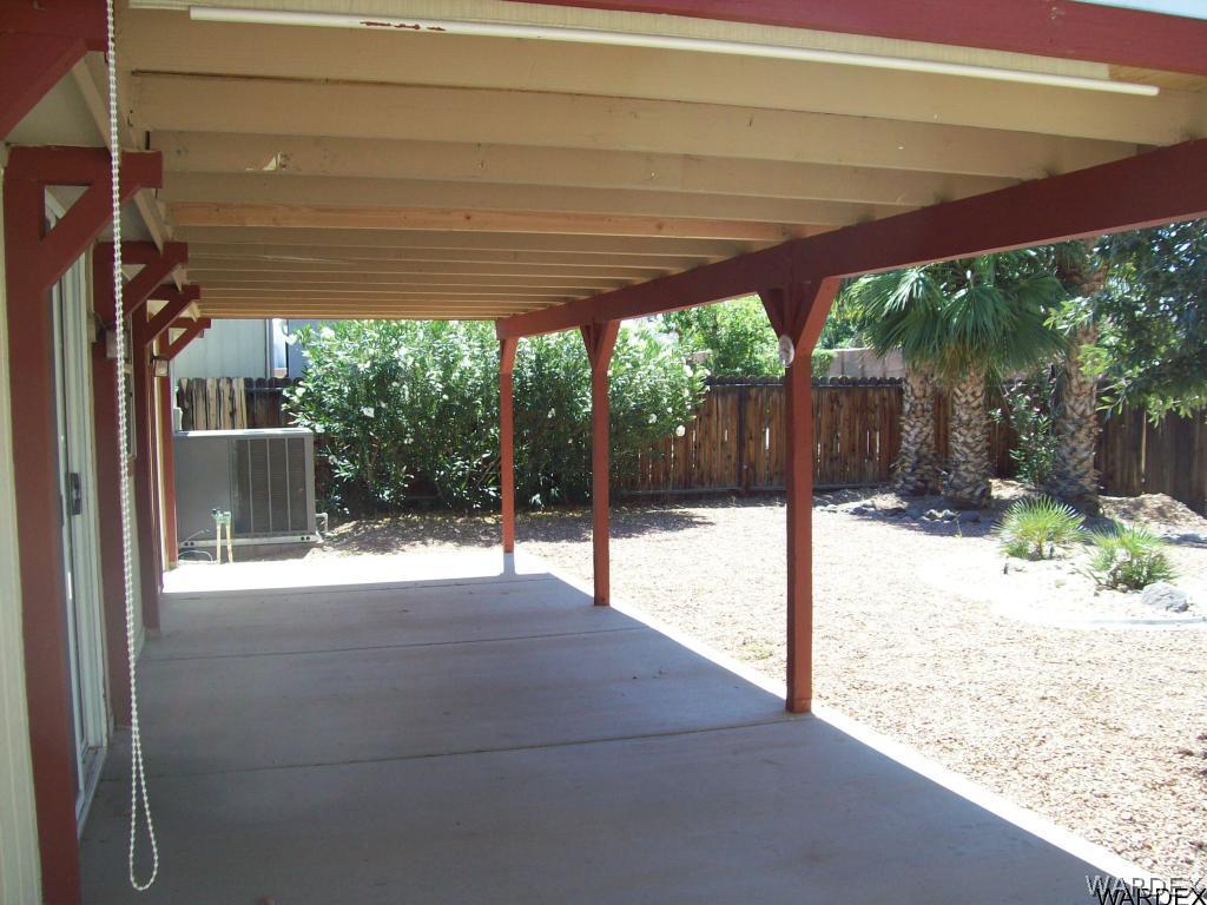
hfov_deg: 51.4
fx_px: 1255
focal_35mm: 36
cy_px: 452
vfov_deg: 39.7
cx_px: 604
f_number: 2.7
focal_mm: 6
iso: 80
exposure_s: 1/353
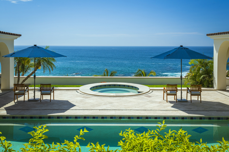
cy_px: 76
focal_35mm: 35
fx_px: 223
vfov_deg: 37.9
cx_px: 114
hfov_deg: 54.4
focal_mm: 35
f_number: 14
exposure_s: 1/125
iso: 200
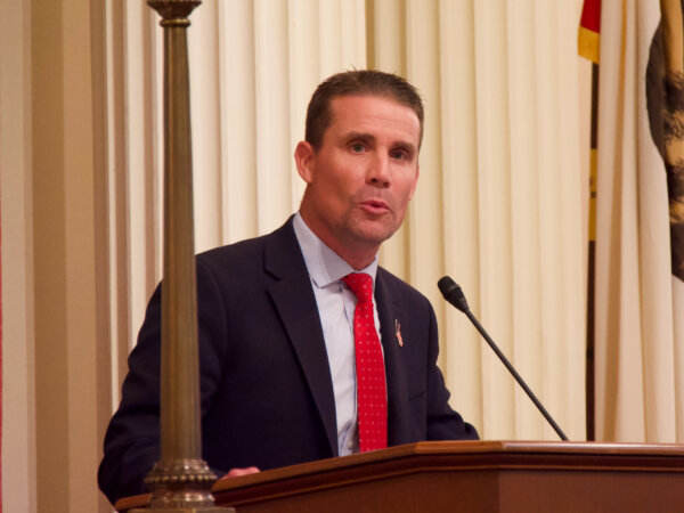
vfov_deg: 5.3
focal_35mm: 280
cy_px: 256
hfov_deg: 7.1
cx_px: 342
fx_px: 5533
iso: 3200
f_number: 5.6
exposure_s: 1/40
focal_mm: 140
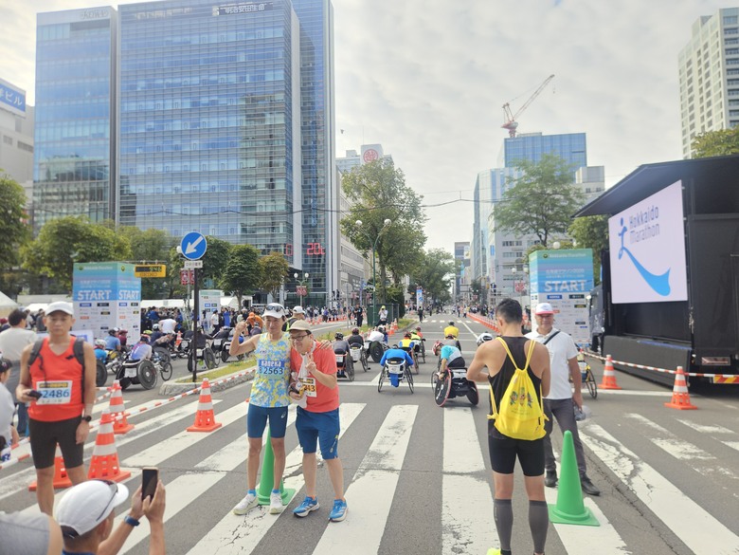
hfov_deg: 73.9
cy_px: 278
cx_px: 370
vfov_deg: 58.9
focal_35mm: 23
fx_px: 491
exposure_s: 1/391
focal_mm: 5.4
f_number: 1.8
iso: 25
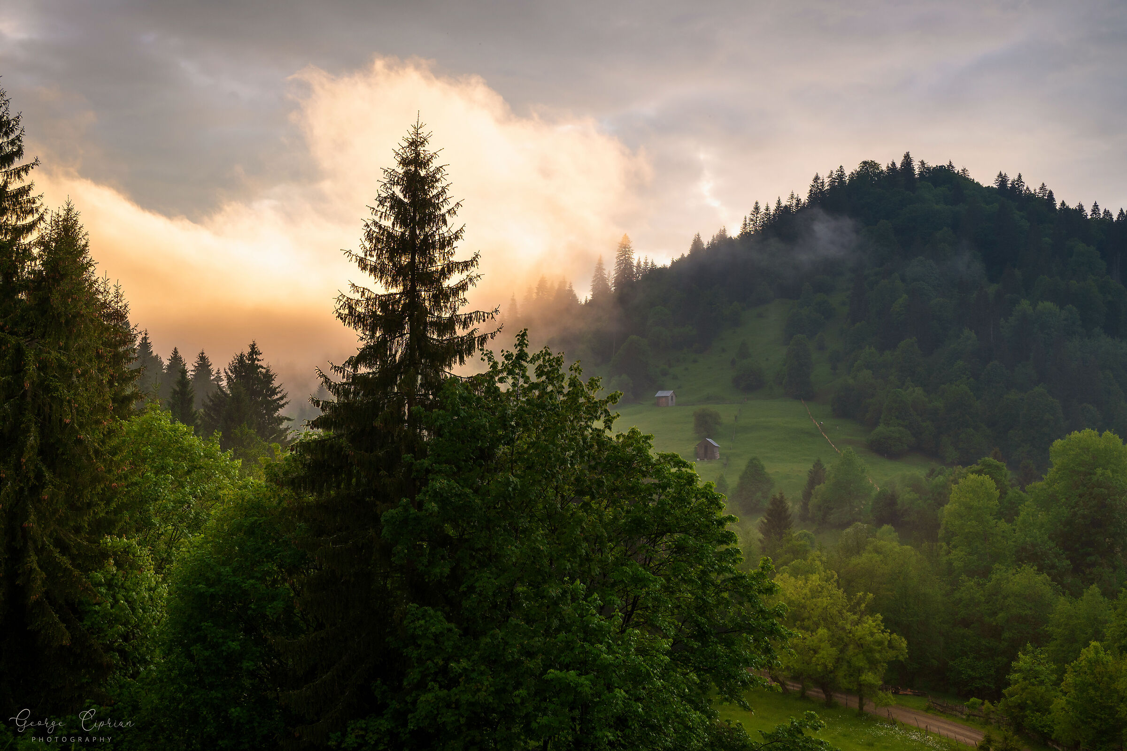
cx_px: 564
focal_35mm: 43
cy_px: 376
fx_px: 1346
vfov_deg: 31.2
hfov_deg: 45.4
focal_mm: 43
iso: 280
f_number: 4
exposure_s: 1/250
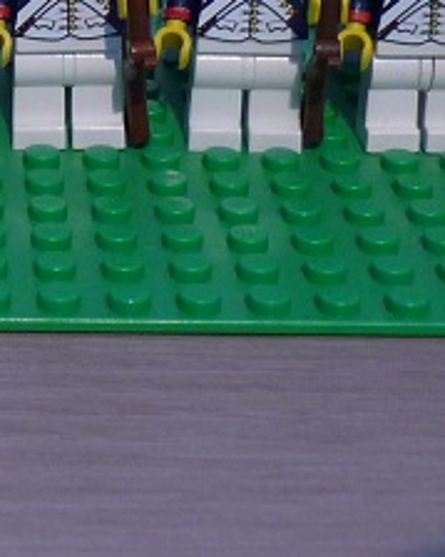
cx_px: -77
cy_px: -152
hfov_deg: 13.1
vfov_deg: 15.9
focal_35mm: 115
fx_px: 1895
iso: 200
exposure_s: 1/30
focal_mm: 5.5
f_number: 2.8
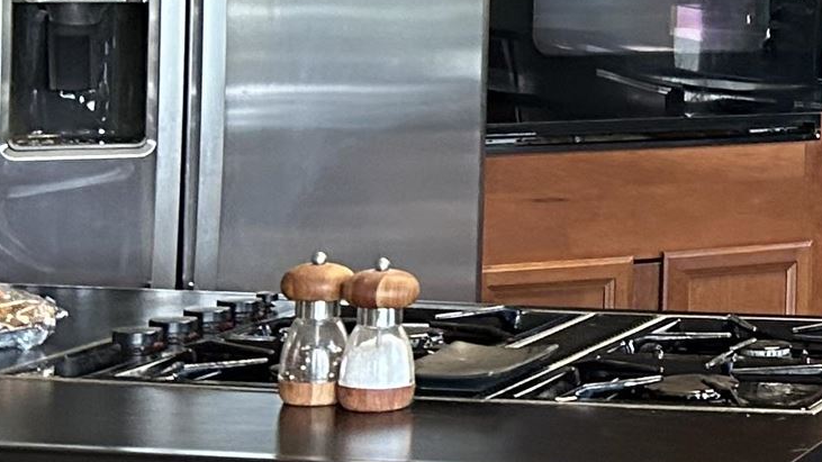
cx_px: 1216
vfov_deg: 10.0
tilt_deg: -2.4
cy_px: -105
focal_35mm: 119
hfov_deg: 16.5
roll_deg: -1.3
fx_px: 2593
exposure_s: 1/60
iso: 400
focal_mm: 5.7
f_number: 1.5
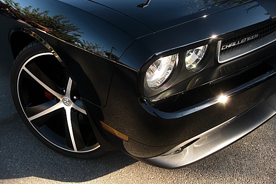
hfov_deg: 49.5
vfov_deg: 34.2
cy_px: 88
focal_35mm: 39
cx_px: 139
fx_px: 299
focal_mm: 6.3
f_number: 2.8
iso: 50
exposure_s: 1/60
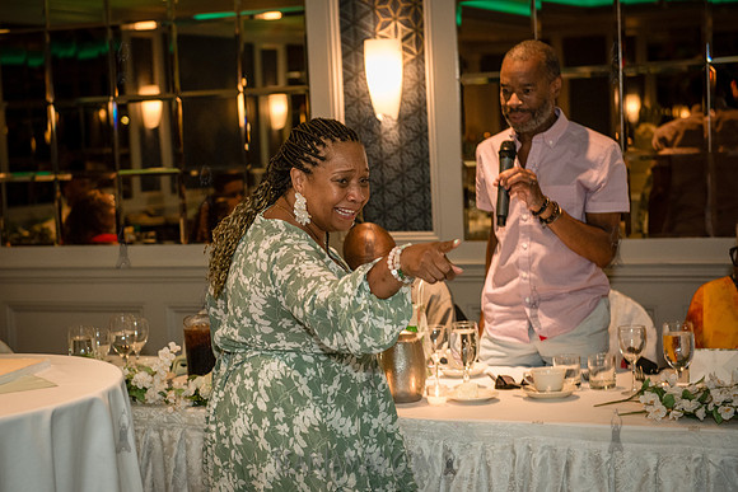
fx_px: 1588
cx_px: 330
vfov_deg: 17.6
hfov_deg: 26.1
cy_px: 262
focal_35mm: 77
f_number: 3.5
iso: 1600
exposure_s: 1/200
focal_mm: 70
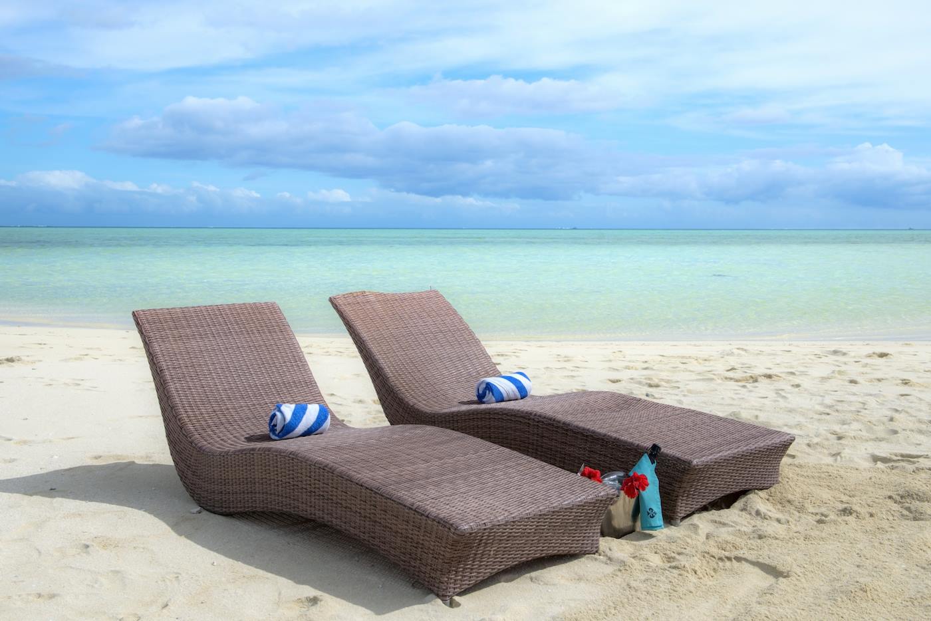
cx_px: 466
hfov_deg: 50.7
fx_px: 983
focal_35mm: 38
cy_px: 310
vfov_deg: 35.1
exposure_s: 1/200
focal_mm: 38
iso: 100
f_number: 9
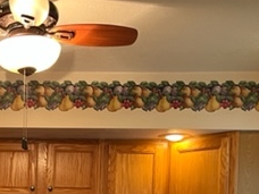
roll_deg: -1.5
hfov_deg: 25.8
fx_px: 546
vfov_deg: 18.6
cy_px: 256
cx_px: 23
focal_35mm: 73
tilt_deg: -3.5
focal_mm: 5.1
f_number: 1.6
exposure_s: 1/60
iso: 320
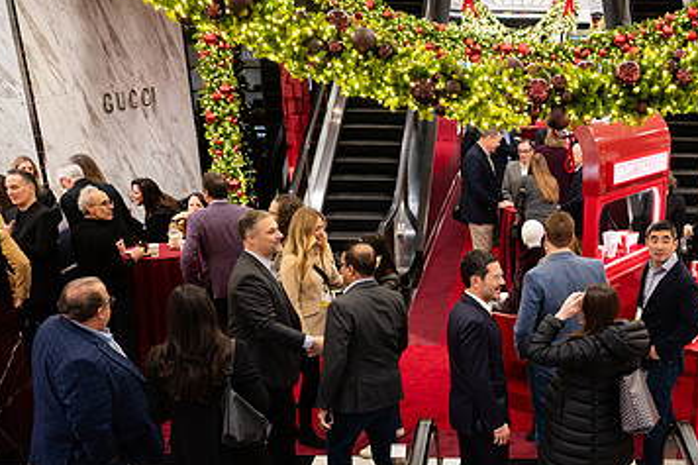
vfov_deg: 31.8
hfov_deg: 45.8
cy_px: 363
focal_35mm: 41
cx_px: 524
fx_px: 795
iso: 1250
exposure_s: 1/160
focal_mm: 24
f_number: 3.2
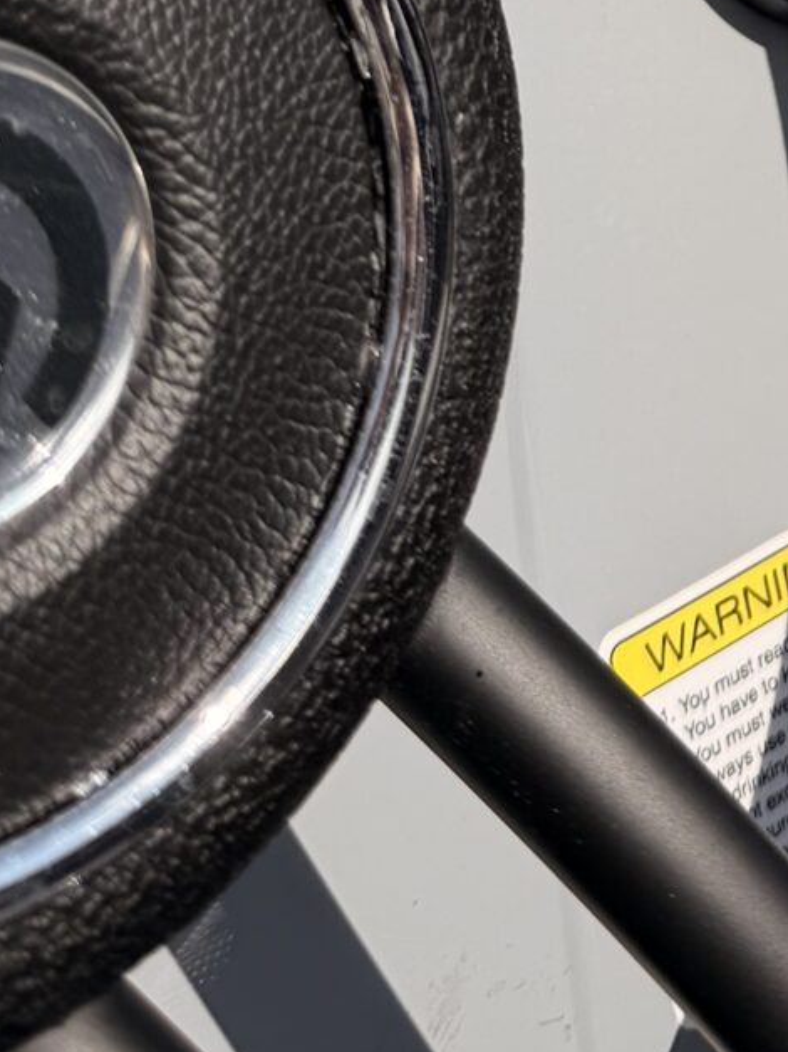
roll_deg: -0.3
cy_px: -633
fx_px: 2976
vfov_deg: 17.5
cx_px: 1110
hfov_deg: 14.3
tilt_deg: -13.3
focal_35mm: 98
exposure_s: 1/7353
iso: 80
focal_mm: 6.76
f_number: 1.78
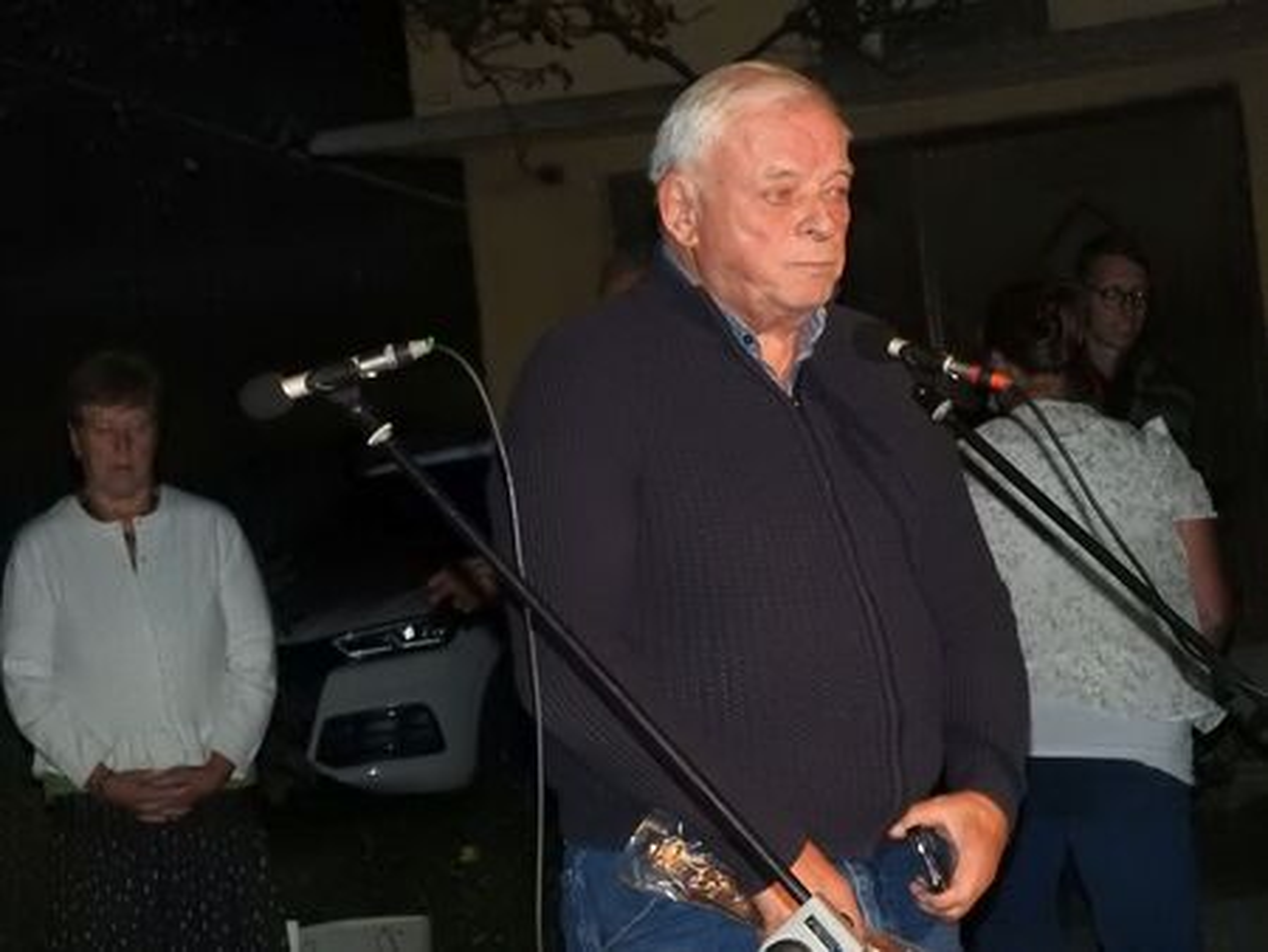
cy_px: 476
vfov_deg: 8.7
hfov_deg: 11.6
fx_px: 6231
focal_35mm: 170
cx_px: 634
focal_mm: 30.5
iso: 1600
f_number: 5.2
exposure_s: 1/60
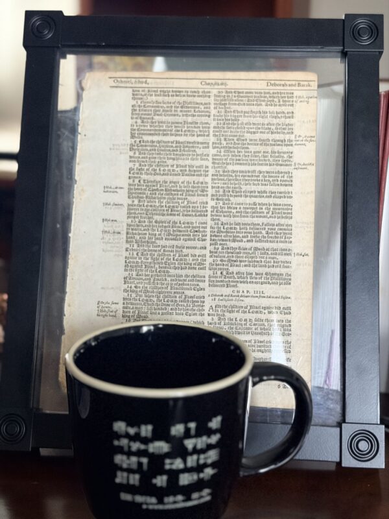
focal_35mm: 52
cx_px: 194
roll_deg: -1.1
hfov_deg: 28.0
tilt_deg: -15.1
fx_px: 779
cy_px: 260
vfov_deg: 36.8
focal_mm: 5.96
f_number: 1.6
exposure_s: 1/30
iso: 400
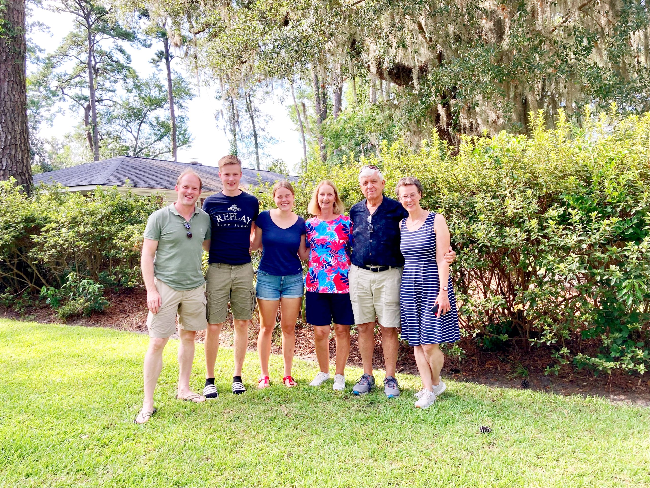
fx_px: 526
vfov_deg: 49.7
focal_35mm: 28
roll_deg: +1.0
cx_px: 325
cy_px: 244
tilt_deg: -2.6
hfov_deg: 63.4
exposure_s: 1/135
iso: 20
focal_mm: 3.99
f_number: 1.8
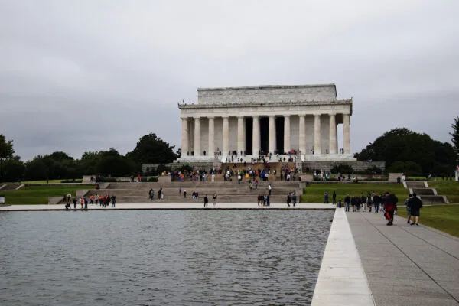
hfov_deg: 37.9
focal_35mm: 52
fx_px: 669
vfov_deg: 25.8
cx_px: 230
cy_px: 153
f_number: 8
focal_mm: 35
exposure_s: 1/250
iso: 360
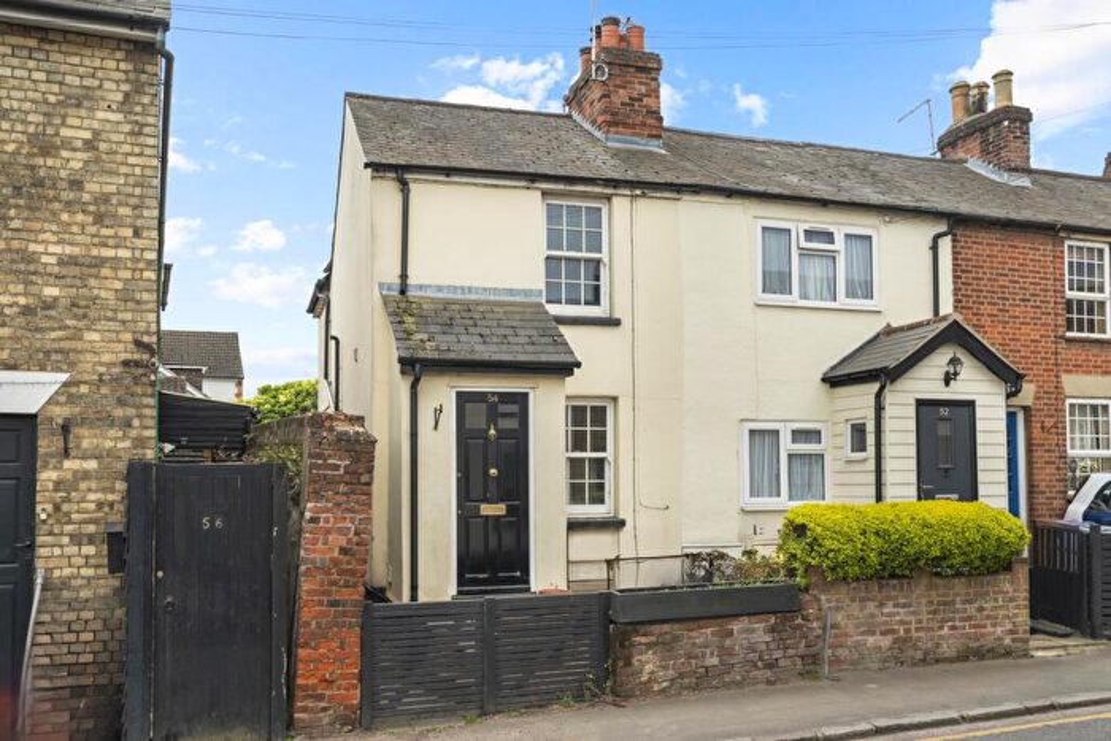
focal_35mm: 30
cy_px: 370
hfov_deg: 61.9
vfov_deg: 43.6
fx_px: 926
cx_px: 556
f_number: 8
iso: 320
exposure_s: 1/50
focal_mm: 30
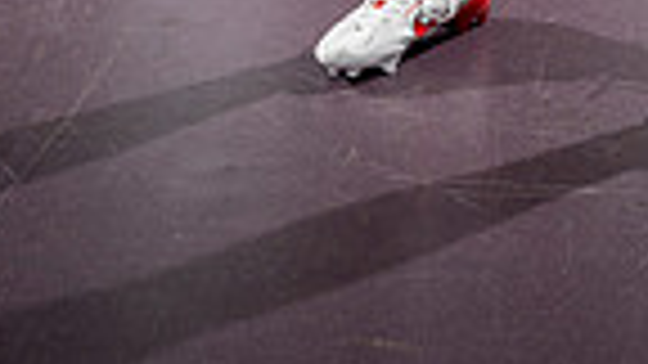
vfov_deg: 9.3
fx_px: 1907
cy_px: -620
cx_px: 504
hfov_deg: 19.1
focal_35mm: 111
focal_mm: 34
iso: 640
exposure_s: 1/250
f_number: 4
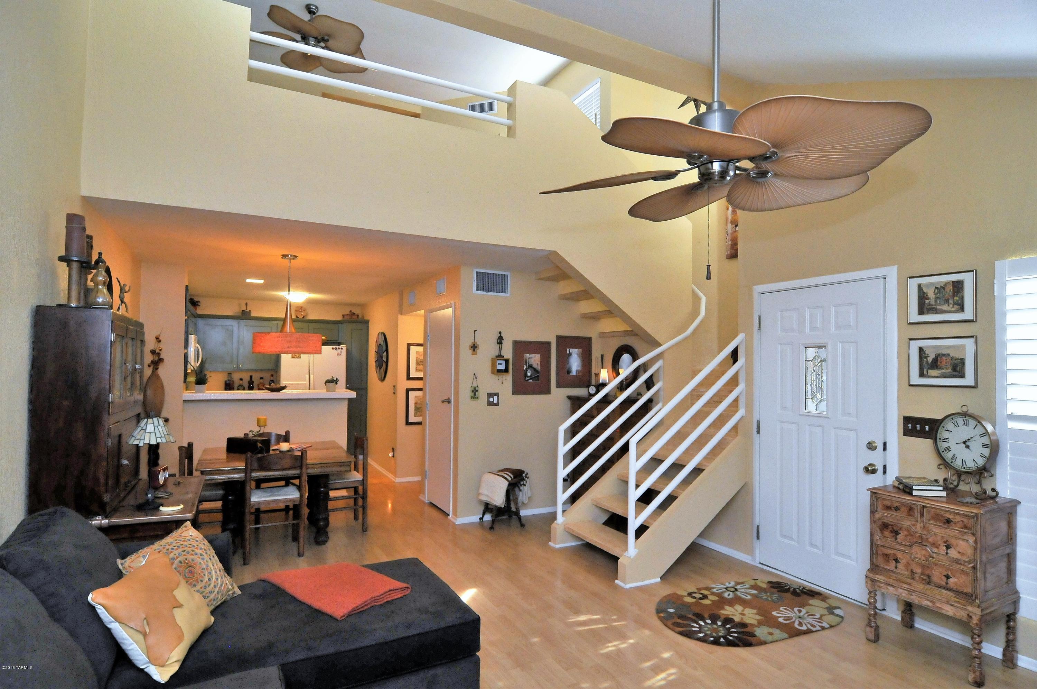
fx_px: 518
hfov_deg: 90.1
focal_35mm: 18
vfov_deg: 67.2
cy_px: 344
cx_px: 518
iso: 1250
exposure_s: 1/30
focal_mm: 12
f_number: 7.1
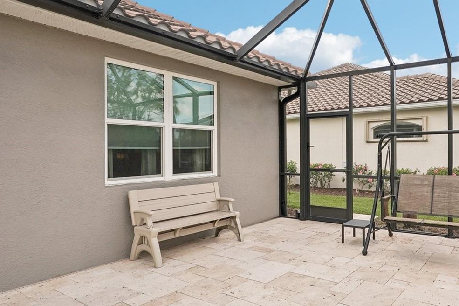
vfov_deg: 49.5
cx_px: 300
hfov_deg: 67.8
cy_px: 152
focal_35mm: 26
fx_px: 331
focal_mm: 16
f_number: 8
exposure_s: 1/400
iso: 400
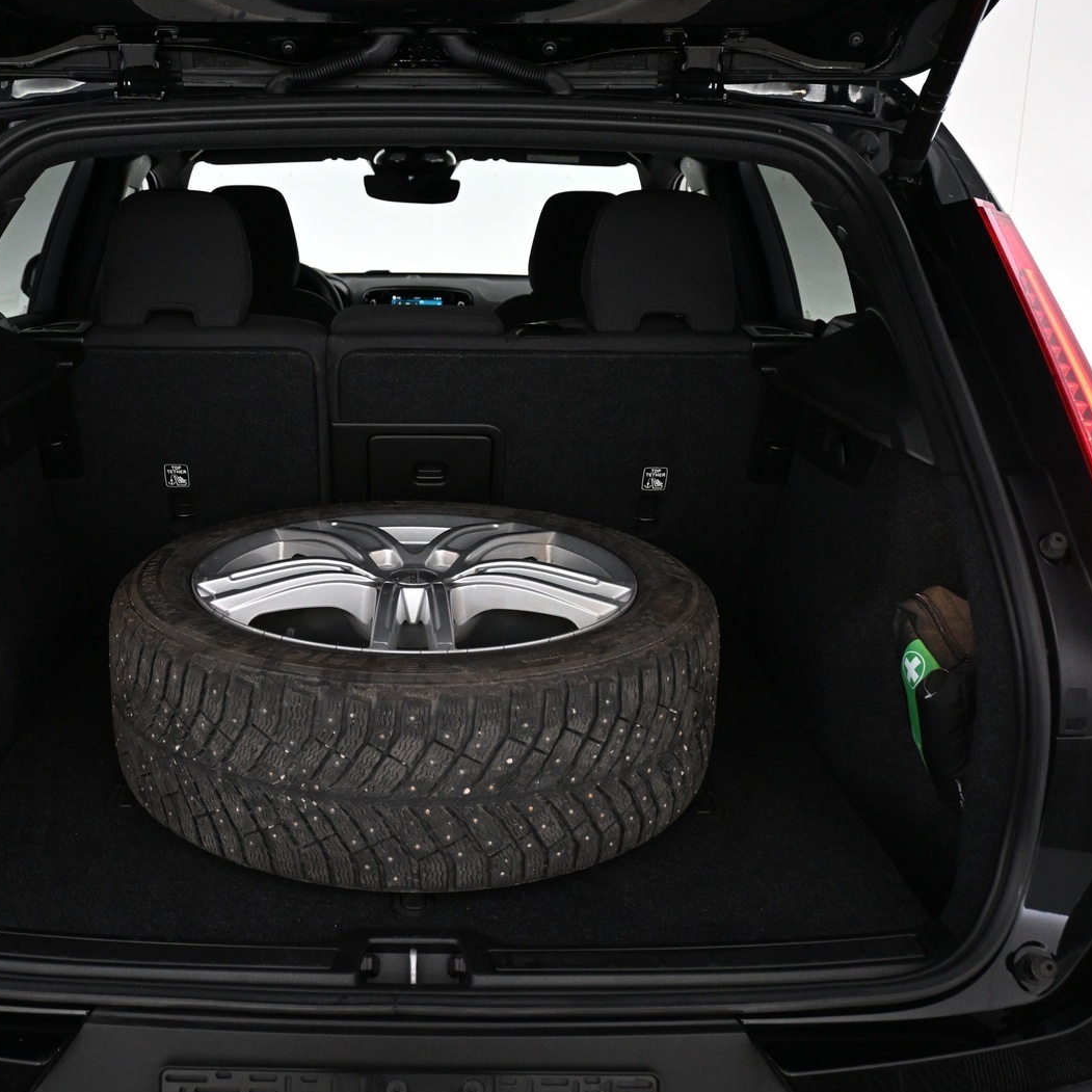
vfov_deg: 43.5
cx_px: 394
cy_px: 538
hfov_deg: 43.1
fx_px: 1368
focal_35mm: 38
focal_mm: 19.5
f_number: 3.8
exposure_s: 1/80
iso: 1600
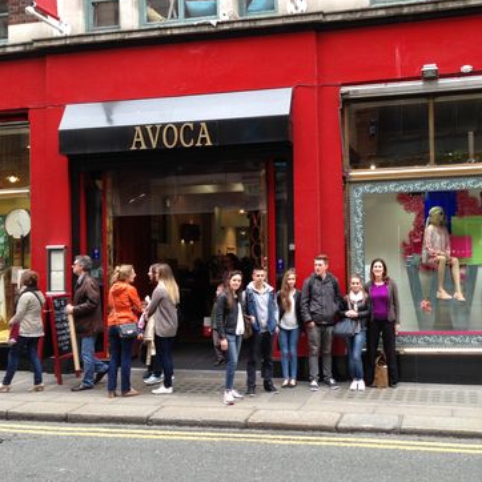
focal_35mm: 43
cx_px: 327
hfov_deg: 38.7
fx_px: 677
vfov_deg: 39.2
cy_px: 246
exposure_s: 1/135
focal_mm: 4.12
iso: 50
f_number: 2.4
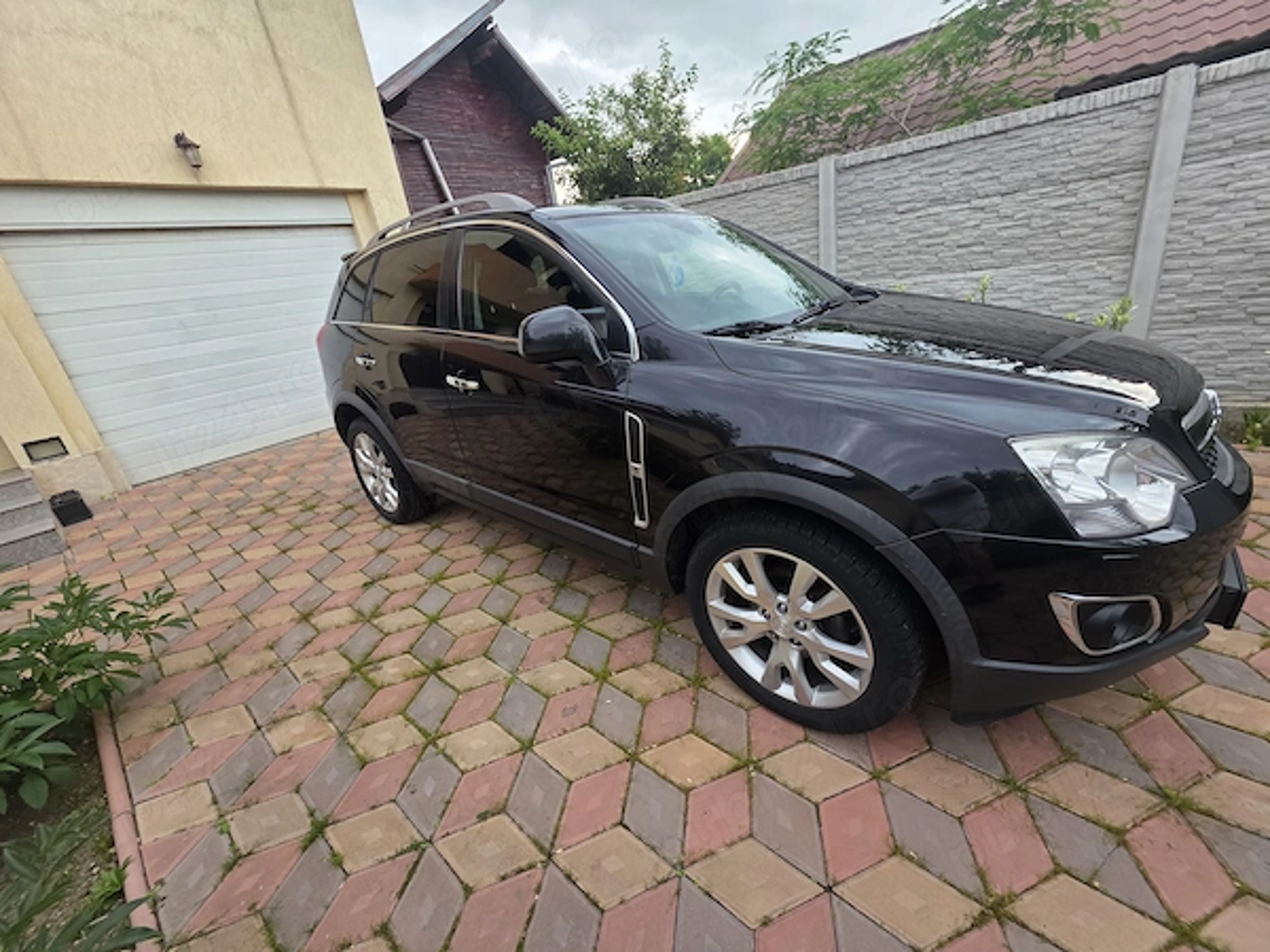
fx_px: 477
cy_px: 476
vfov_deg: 89.9
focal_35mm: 13
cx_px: 635
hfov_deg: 106.2
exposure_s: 1/100
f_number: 1.9
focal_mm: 2.2
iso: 40
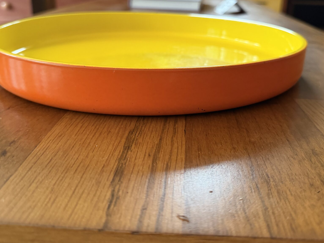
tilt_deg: -19.8
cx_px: 176
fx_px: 300
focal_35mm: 32
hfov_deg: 56.7
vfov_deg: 43.7
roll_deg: -1.3
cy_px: 87
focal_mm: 6.76
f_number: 1.78
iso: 500
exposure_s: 1/60
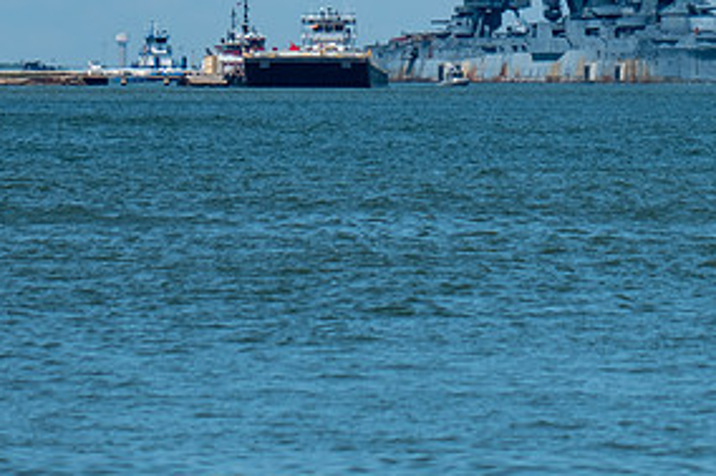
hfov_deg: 3.3
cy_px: 59
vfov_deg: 2.2
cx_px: 542
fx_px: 12522
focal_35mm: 630
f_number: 5.6
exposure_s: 1/1700
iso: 200
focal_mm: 200
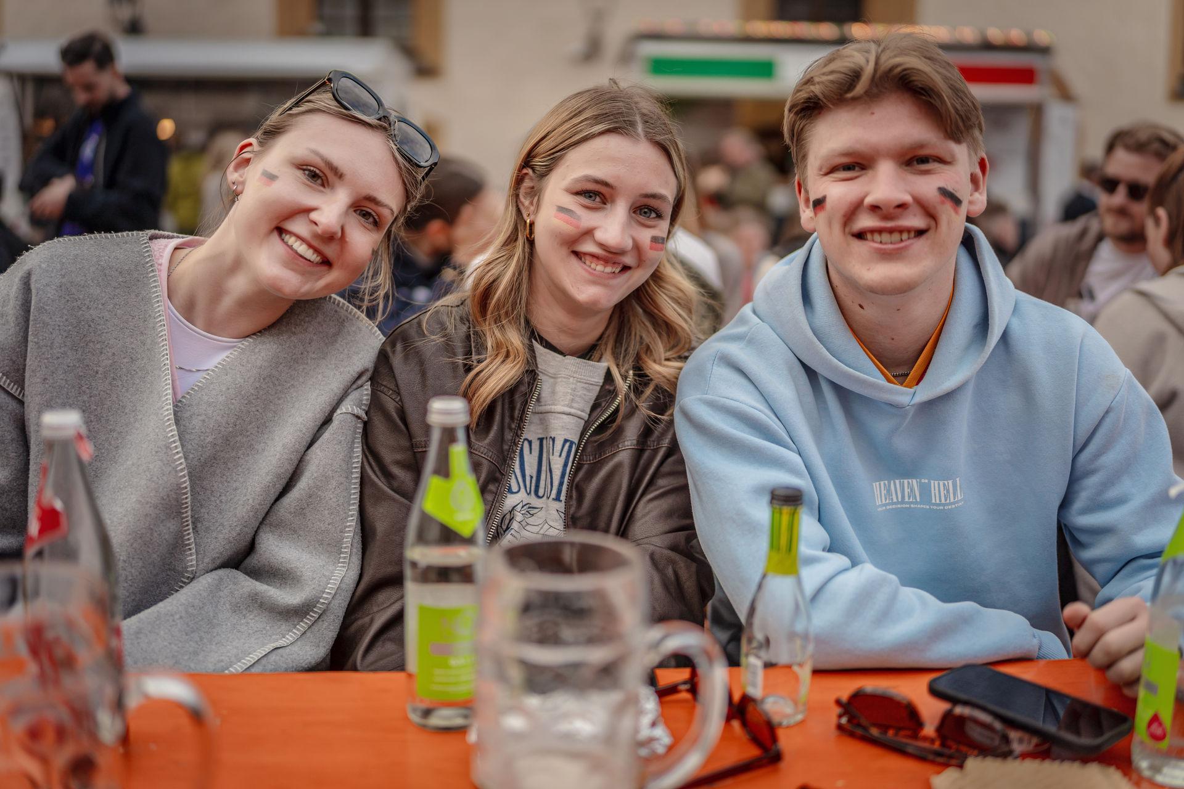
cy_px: 394
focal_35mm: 35
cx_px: 592
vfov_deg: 37.9
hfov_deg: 54.4
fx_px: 1151
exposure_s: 1/1250
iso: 125
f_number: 1.2
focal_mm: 35
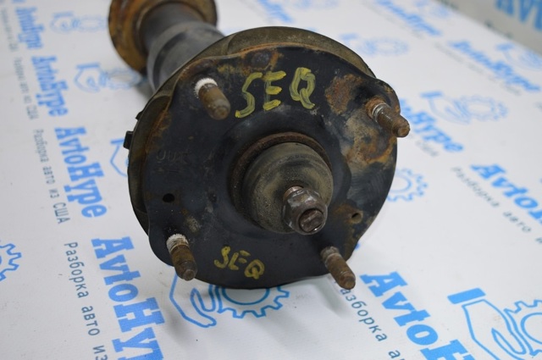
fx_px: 767
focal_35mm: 51
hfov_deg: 38.9
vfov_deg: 26.4
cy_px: 180
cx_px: 271
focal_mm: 34
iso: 450
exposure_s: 1/60
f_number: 4.5
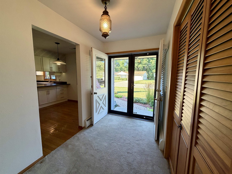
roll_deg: -0.4
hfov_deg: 102.1
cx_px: 116
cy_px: 87
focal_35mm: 14
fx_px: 94
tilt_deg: -6.4
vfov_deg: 85.7
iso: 160
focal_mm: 2.22
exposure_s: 1/120
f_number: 2.2
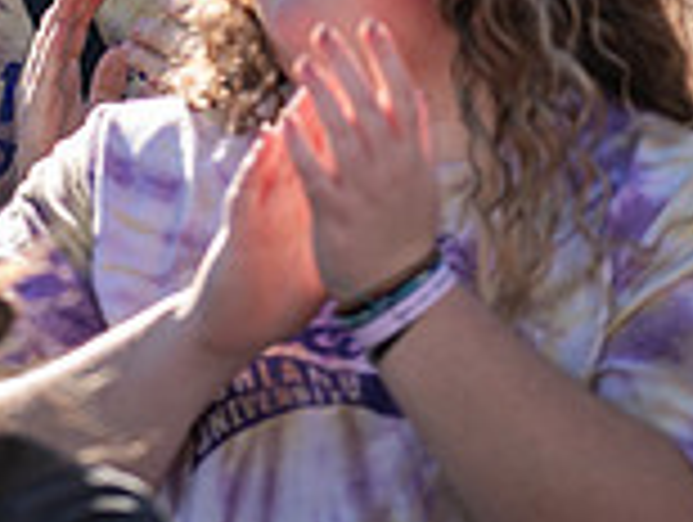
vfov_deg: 1.4
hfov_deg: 1.8
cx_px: -68
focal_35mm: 1086
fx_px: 21775
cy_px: -263
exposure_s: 1/1250
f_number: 3.2
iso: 200
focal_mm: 300
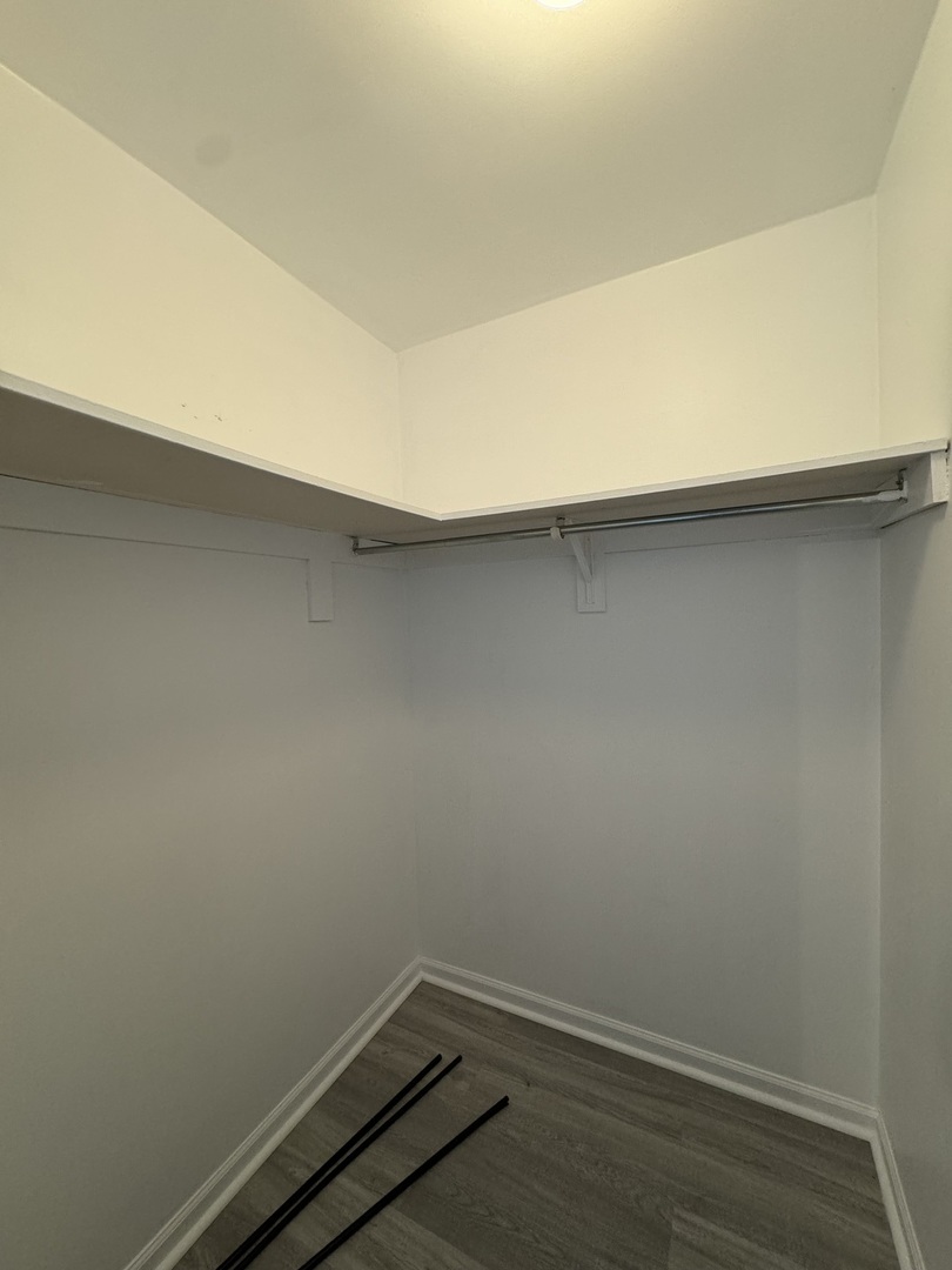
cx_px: 476
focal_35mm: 14
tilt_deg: -2.9
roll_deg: +2.0
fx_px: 513
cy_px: 635
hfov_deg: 85.7
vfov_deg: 102.1
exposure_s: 1/60
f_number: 2.2
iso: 250
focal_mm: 2.22
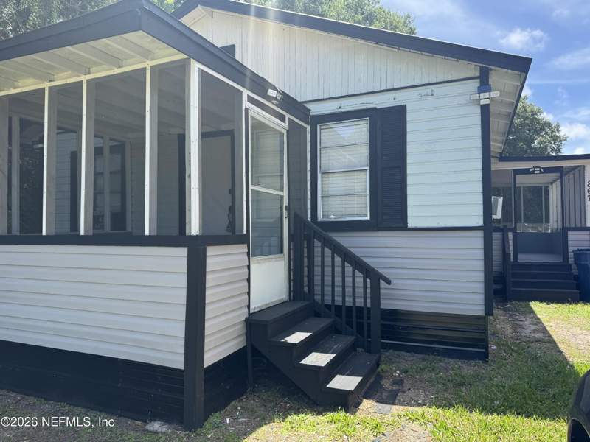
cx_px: 295
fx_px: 409
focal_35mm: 24
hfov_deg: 71.6
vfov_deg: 56.8
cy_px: 221
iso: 80
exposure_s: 1/1261
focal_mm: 6.76
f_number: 1.78
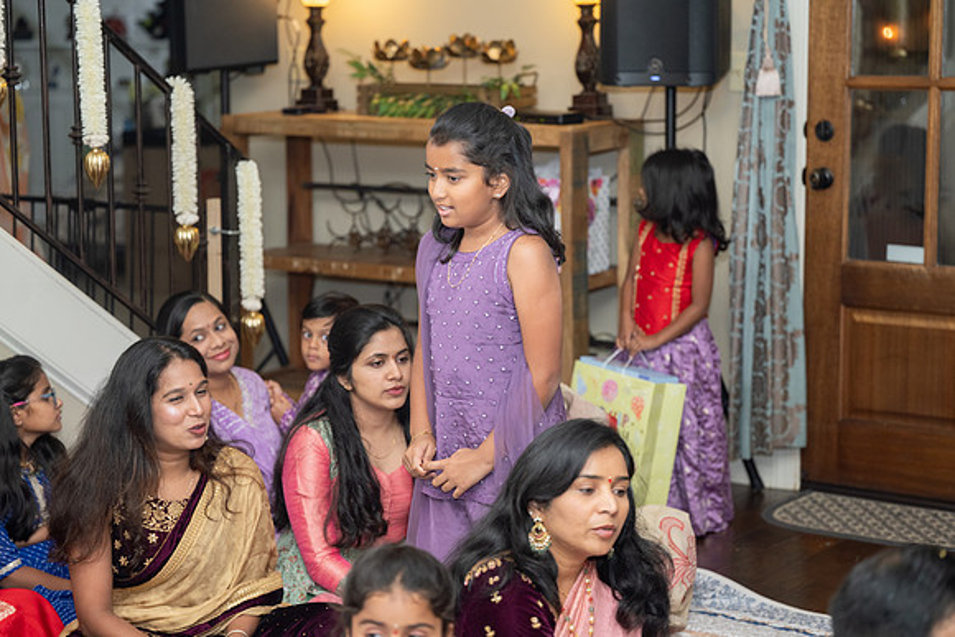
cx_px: 478
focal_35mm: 80
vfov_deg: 17.1
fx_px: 2115
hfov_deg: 25.4
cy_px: 318
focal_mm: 78
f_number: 2.8
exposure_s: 1/200
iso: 500
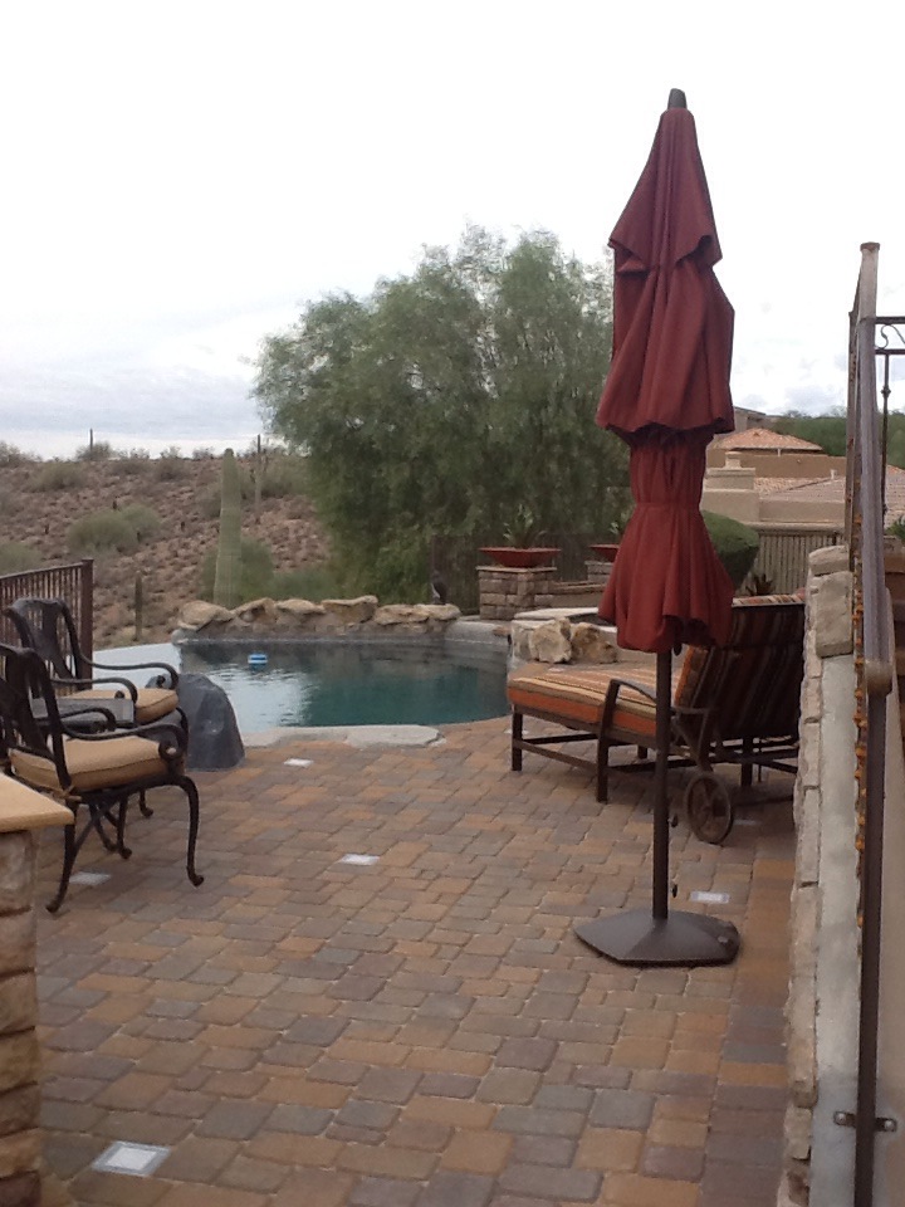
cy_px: 604
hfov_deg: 32.9
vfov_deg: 42.9
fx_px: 1534
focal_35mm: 44
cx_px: 452
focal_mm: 2.03
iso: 40
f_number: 2.4
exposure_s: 1/393
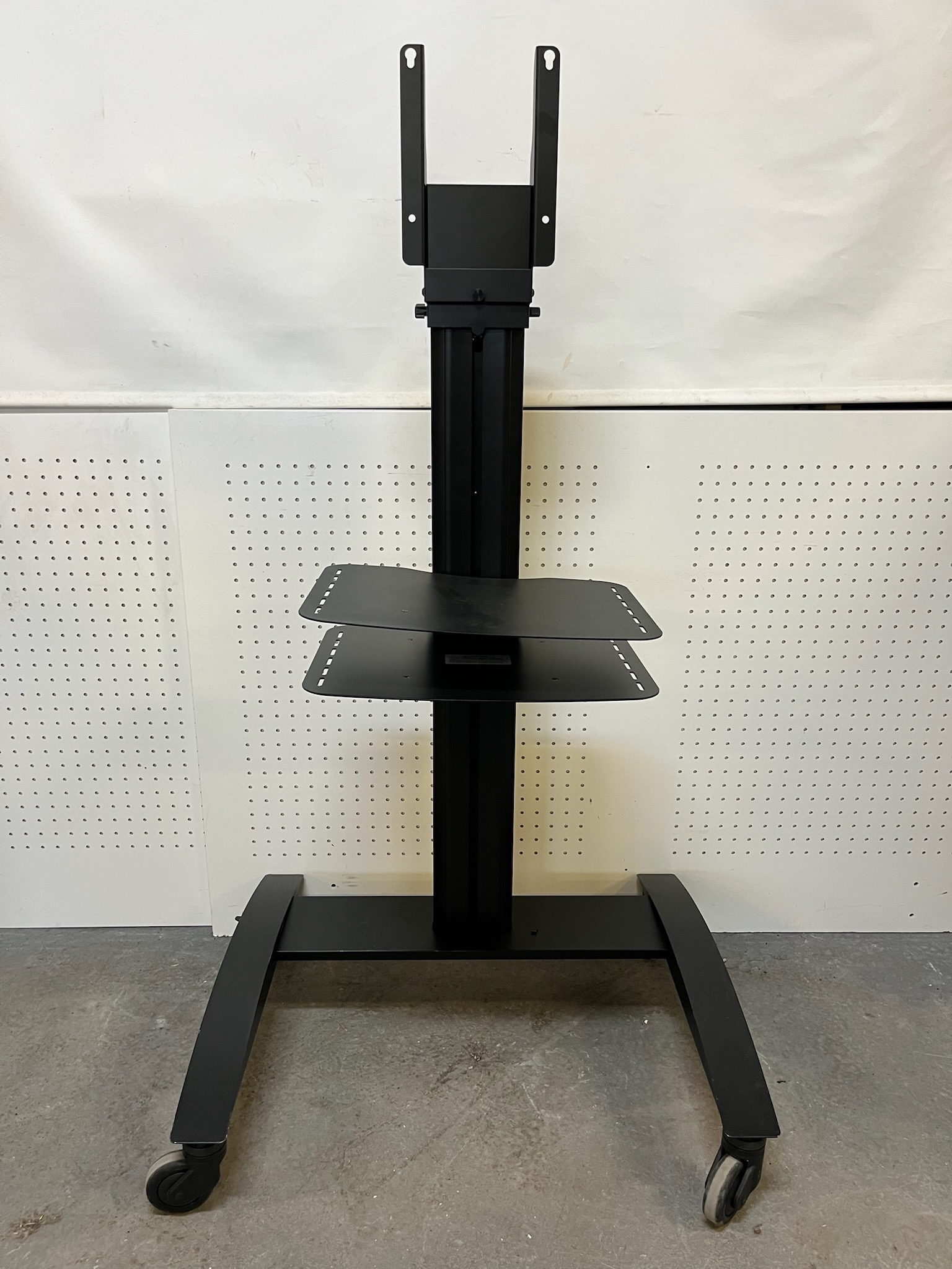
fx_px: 953
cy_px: 634
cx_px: 476
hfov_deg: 53.1
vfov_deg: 67.3
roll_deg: +0.9
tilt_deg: -17.7
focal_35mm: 26
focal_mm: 5.1
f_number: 1.6
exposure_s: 1/50
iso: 64
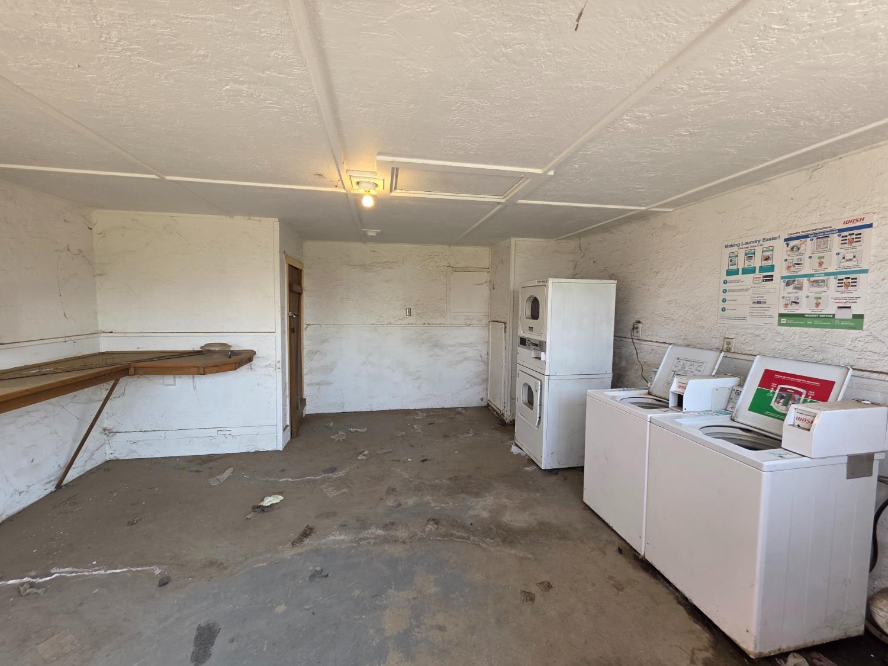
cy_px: 333
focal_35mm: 13
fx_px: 333
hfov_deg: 106.2
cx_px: 444
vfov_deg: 89.9
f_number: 1.9
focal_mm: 2.2
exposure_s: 1/120
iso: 40
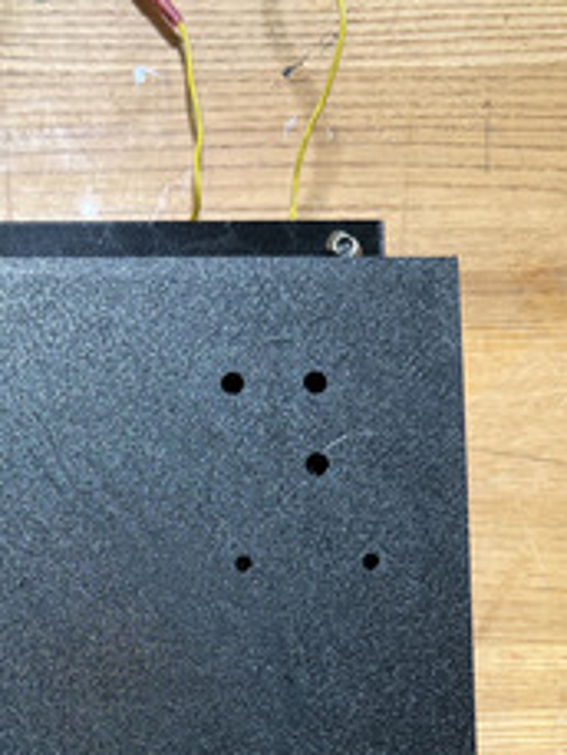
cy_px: 729
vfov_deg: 34.6
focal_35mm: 51
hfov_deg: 27.8
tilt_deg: -87.5
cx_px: 82
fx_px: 1113
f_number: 1.5
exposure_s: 1/60
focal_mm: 5.7
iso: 64
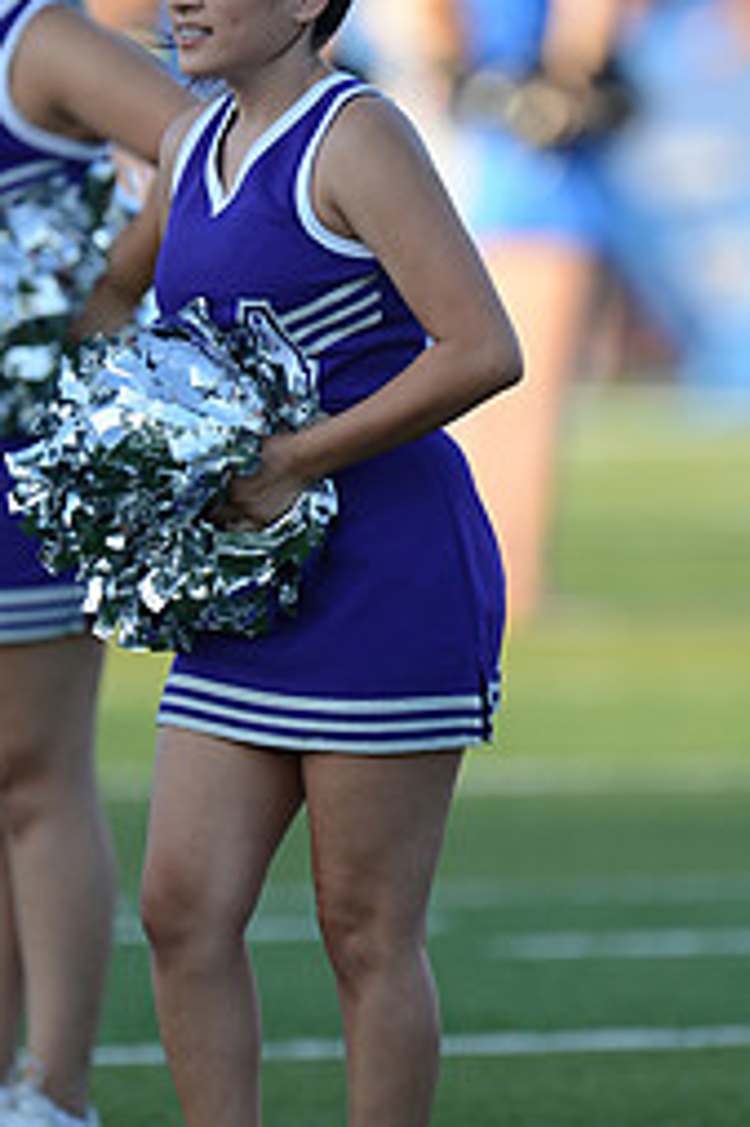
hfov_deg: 1.4
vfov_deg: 2.1
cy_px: 555
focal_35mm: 975
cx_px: 359
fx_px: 30508
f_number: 4
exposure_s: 1/1600
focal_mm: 550
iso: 800
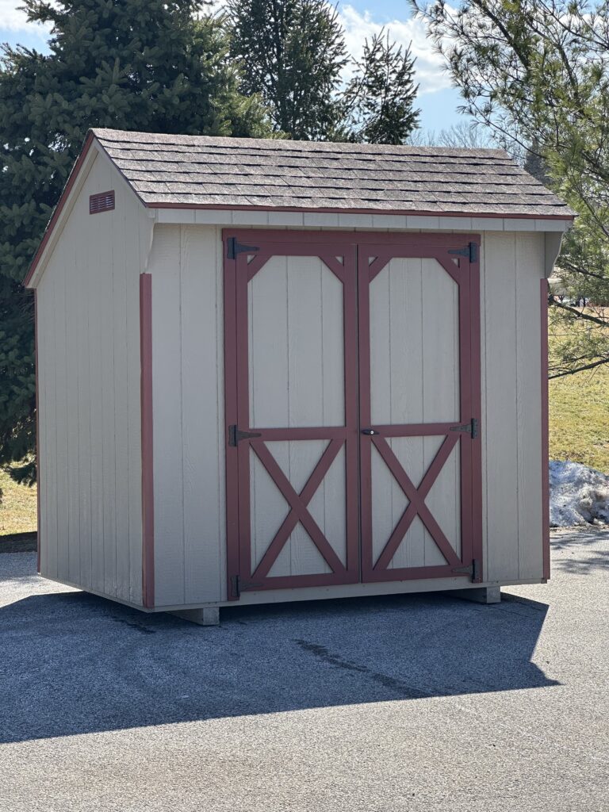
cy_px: 406
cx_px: 304
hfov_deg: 19.1
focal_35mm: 77
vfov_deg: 25.3
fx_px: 1806
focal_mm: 9
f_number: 2.8
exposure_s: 1/447
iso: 32
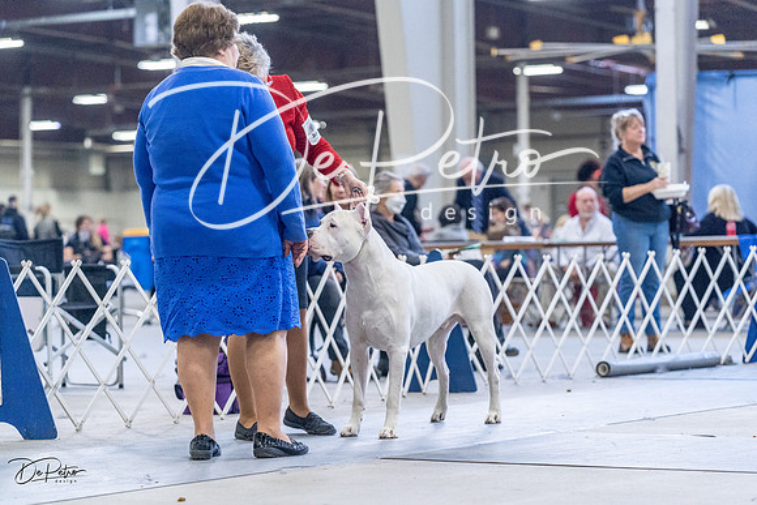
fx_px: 2440
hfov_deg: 17.6
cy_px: 252
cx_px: 378
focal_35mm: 116
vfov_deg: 11.8
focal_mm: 116
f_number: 4
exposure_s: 1/320
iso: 6400
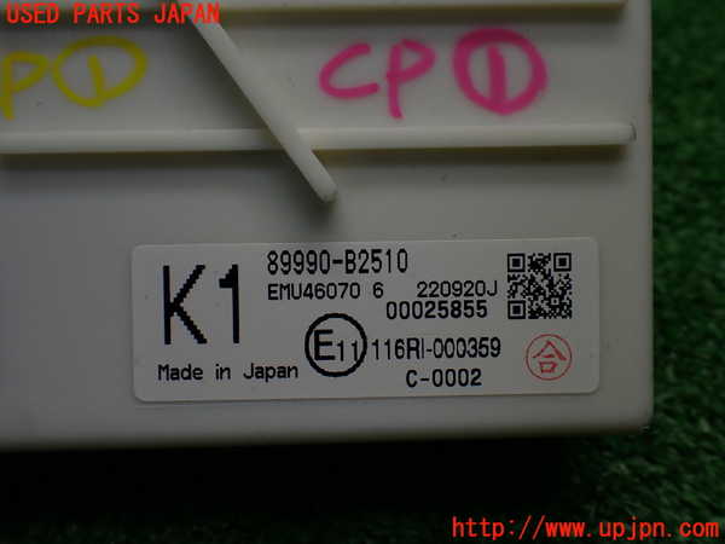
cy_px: 272
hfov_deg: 51.4
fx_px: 754
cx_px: 362
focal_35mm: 36
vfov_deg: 39.7
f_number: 2.5
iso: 160
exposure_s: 1/160
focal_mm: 6.37
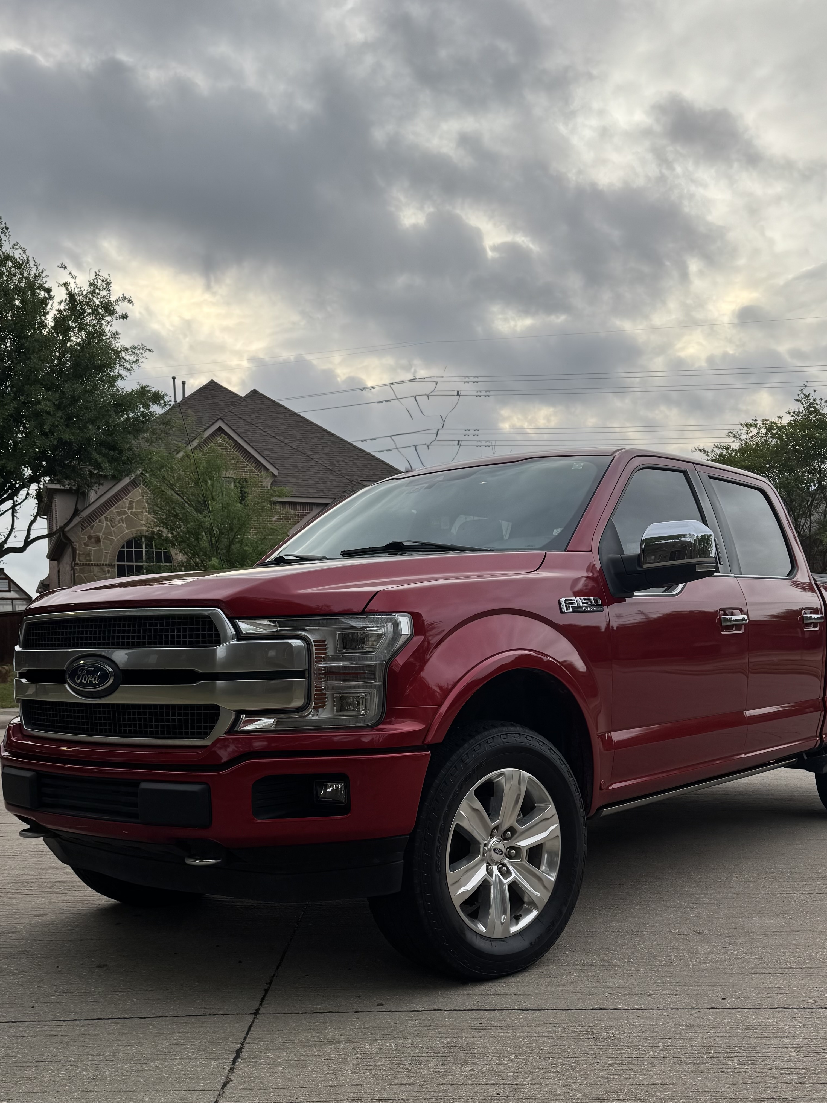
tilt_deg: -3.3
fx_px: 1083
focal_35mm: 34
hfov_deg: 41.8
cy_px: 718
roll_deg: +2.4
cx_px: 401
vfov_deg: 53.1
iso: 80
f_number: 1.78
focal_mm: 6.76
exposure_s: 1/715
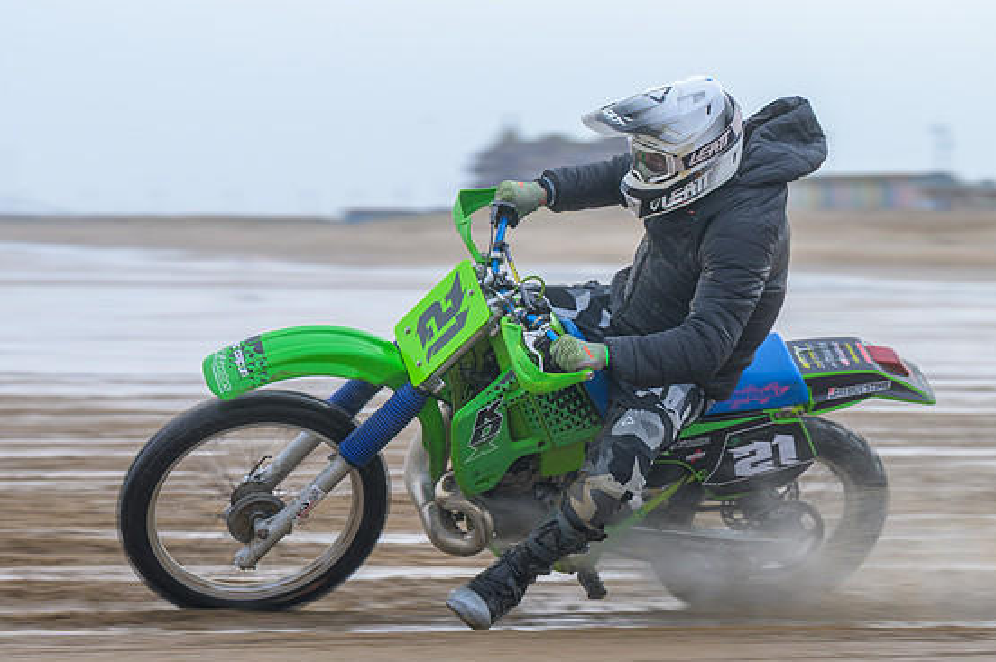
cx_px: 439
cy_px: 387
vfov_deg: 8.0
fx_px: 4727
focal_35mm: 171
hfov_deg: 12.0
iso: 64
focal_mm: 96
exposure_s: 1/320
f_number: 4
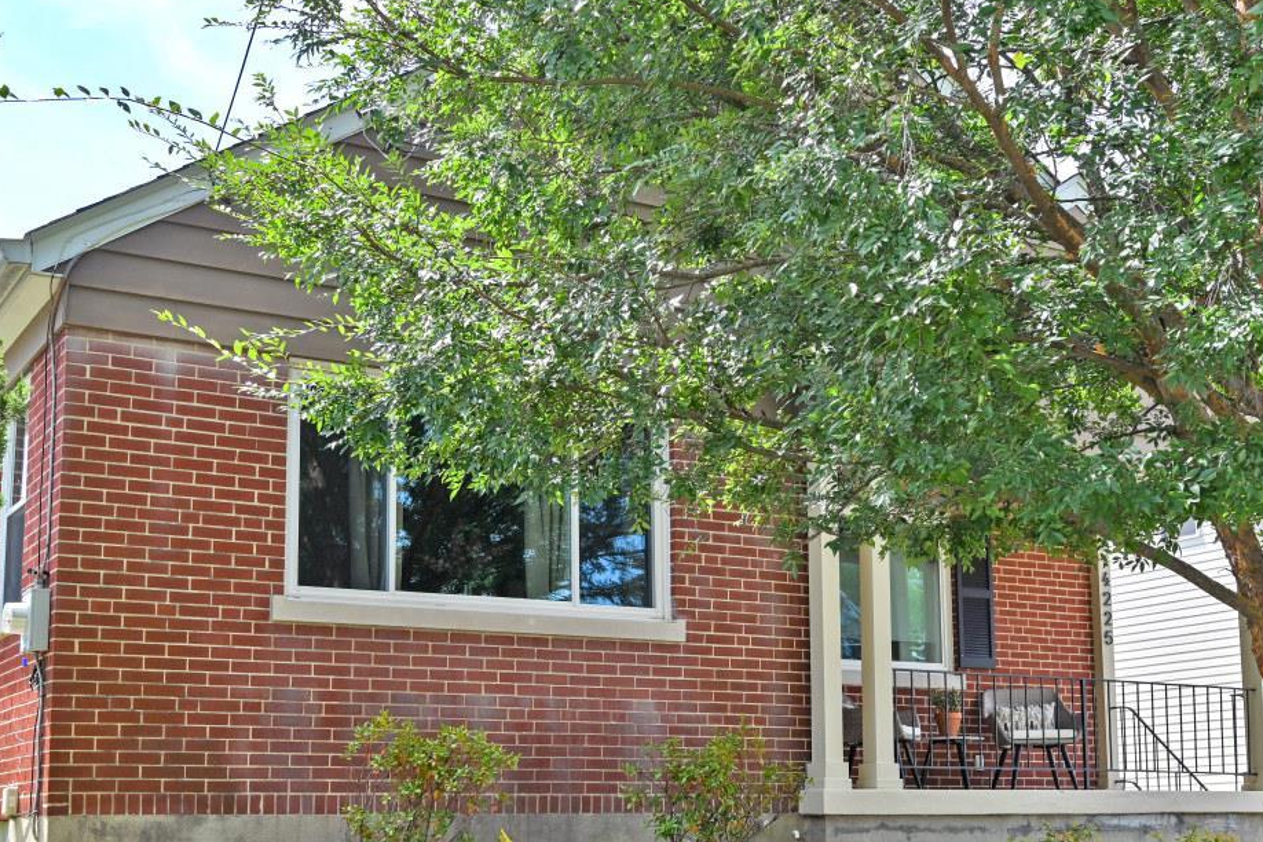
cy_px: 563
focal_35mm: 49
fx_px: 1719
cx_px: 696
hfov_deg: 40.3
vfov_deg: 27.4
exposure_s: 1/250
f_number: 5.6
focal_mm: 30
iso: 125
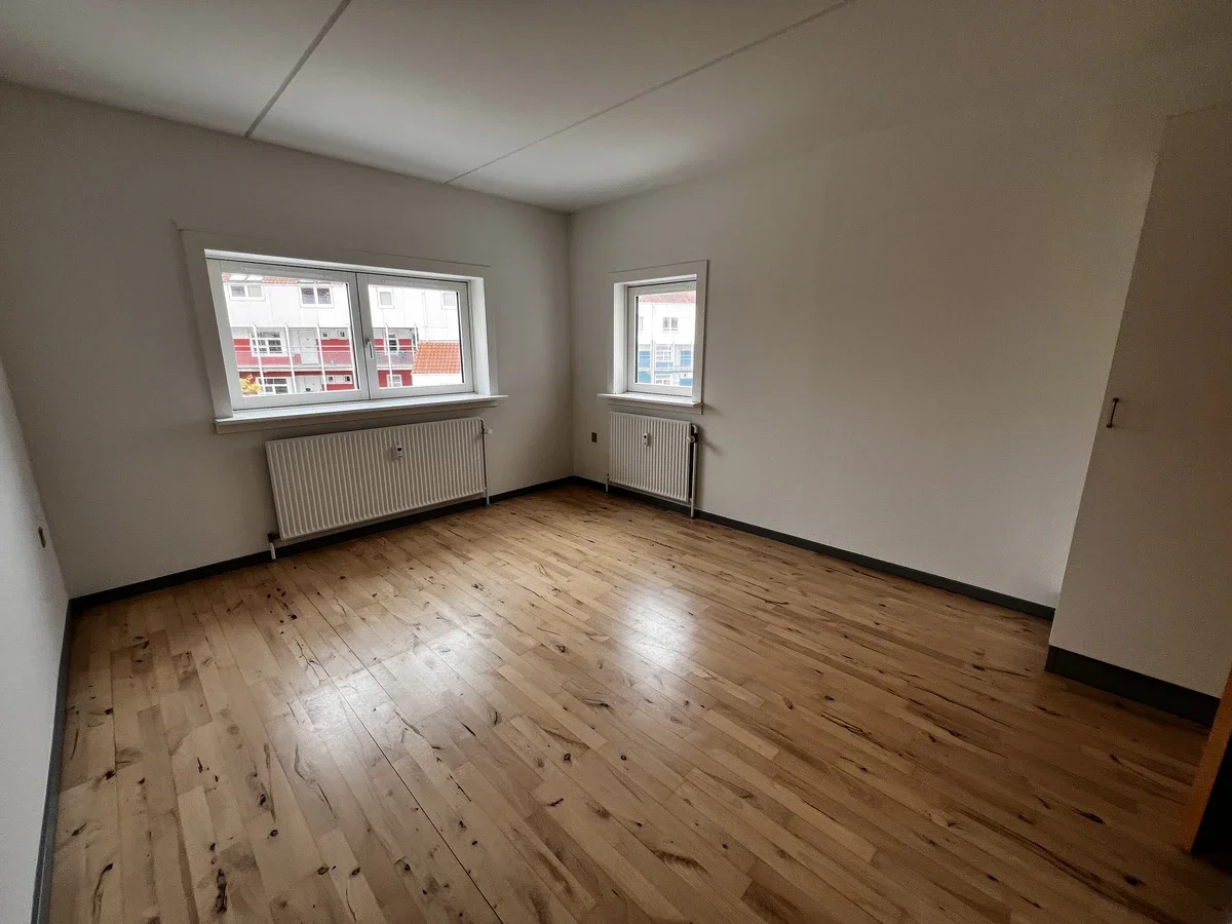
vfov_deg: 89.9
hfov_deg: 106.2
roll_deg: +0.5
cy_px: 462
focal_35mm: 13
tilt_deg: -12.9
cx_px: 616
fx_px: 463
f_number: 1.8
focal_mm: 1.57
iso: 50
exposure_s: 1/99
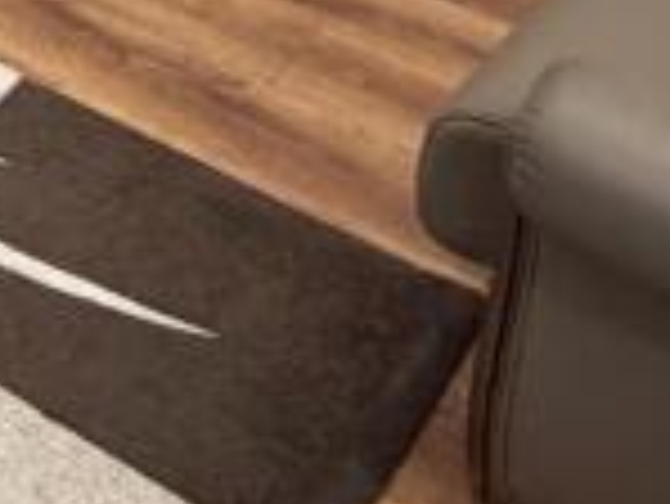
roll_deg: +0.3
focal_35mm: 96
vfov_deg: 12.4
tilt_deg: -15.1
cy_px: -684
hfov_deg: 15.9
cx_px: -679
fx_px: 1860
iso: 250
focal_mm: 2.22
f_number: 2.2
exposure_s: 1/100
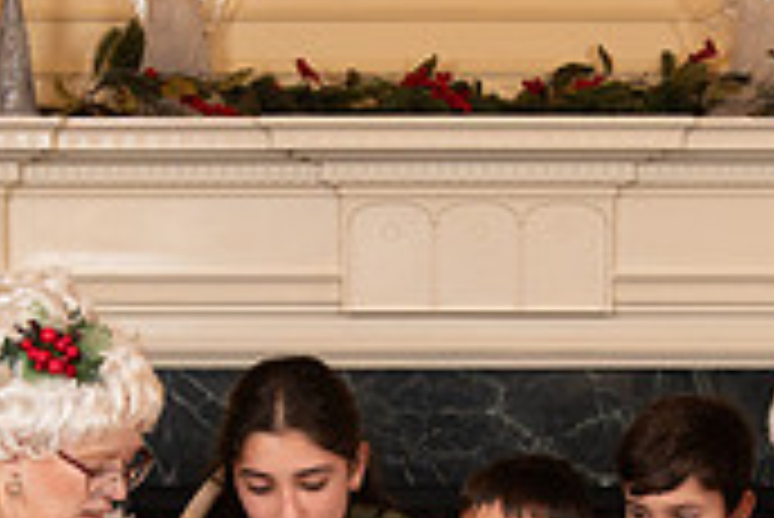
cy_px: 681
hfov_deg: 17.0
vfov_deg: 11.2
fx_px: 2582
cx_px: 422
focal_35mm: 120
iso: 1600
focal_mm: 32
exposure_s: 1/200
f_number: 5.6
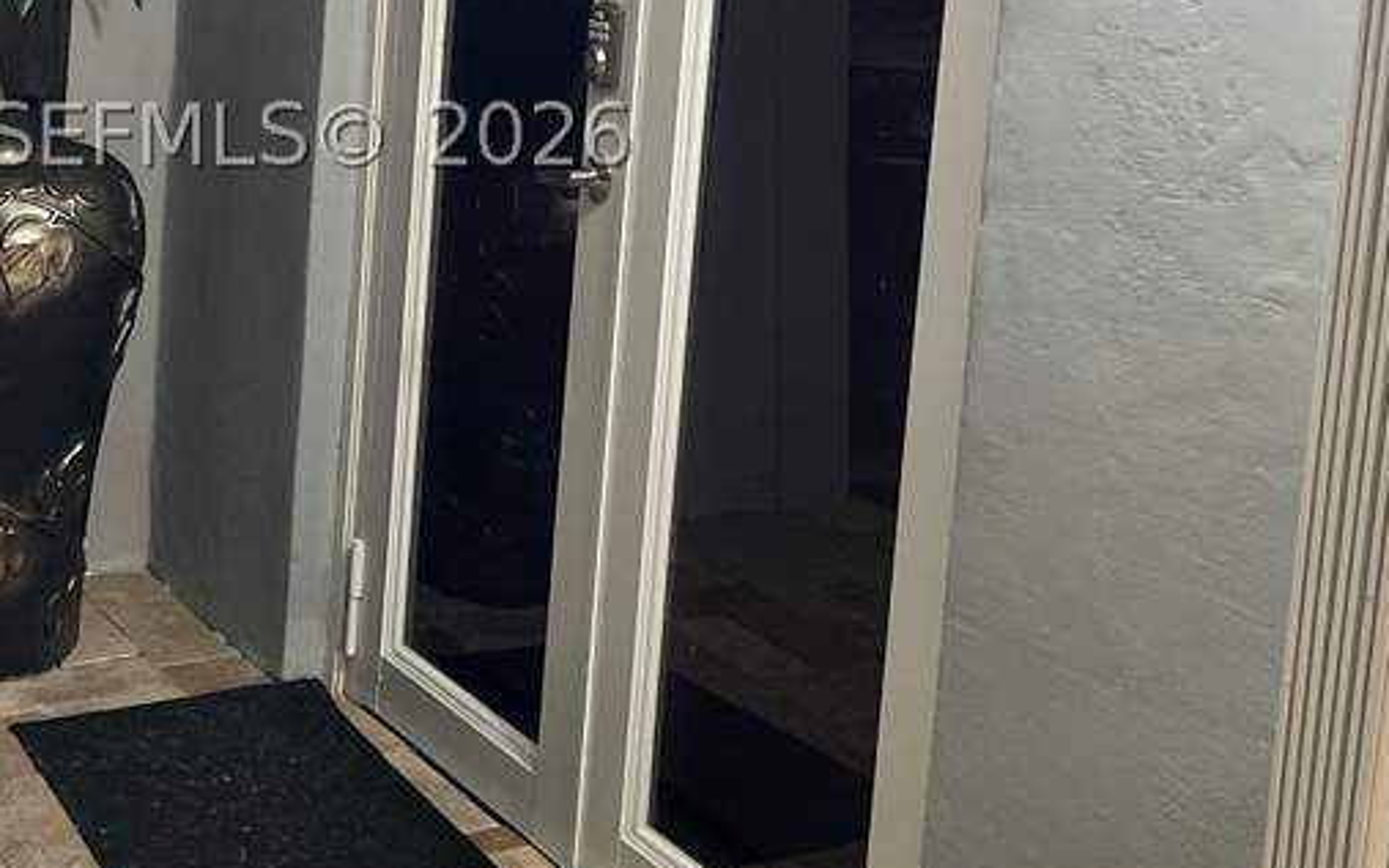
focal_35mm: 58
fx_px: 2196
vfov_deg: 22.0
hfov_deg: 34.9
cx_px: 523
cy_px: 134
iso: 400
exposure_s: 1/60
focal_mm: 4.2
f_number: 1.6
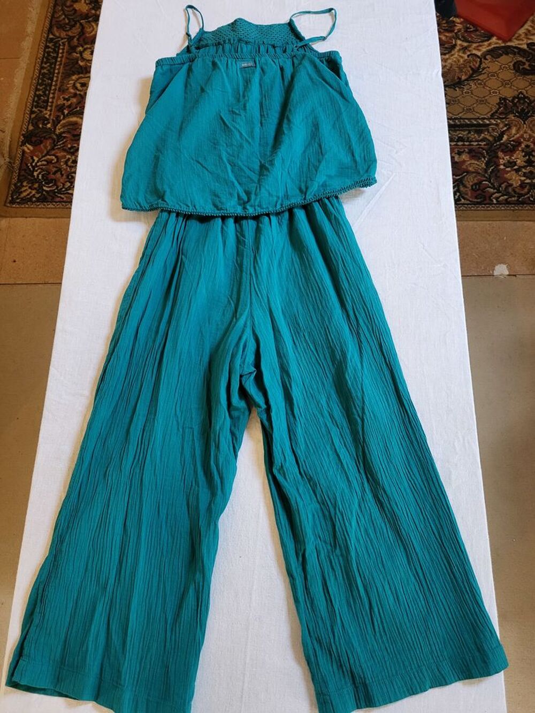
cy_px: 356
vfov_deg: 67.3
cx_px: 268
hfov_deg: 53.1
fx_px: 536
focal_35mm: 26
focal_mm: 5.4
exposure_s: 1/50
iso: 500
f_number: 1.8
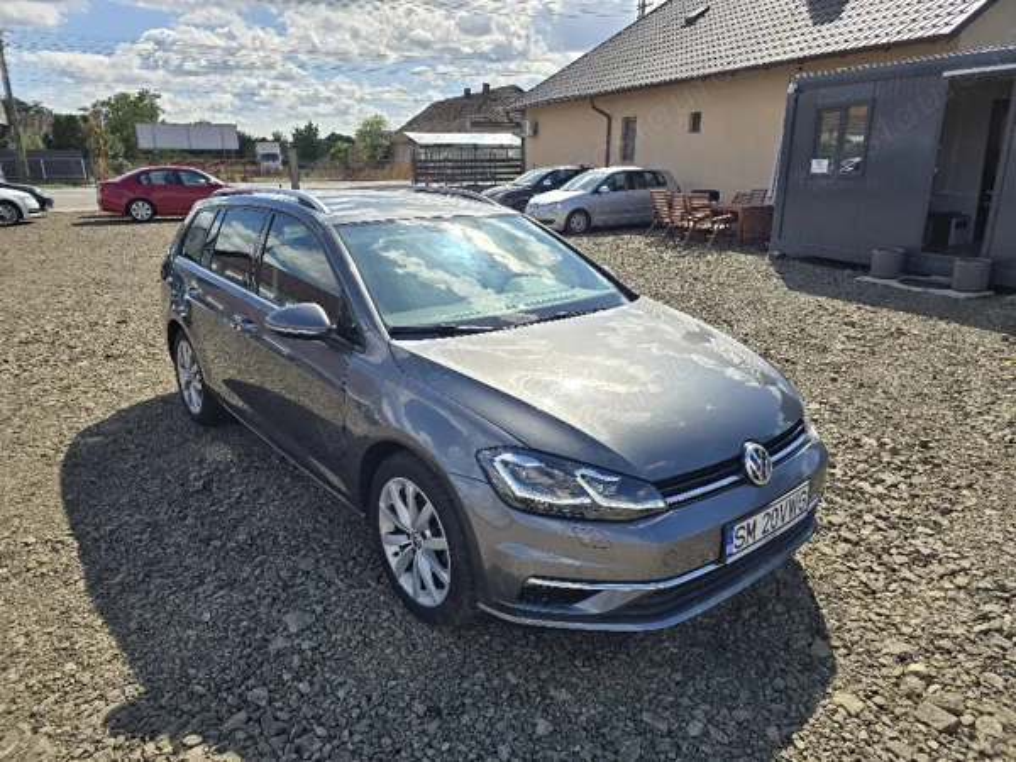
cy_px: 381
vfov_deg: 58.9
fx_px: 675
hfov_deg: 73.9
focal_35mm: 23
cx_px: 508
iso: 12
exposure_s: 1/909
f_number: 1.7
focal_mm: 6.3
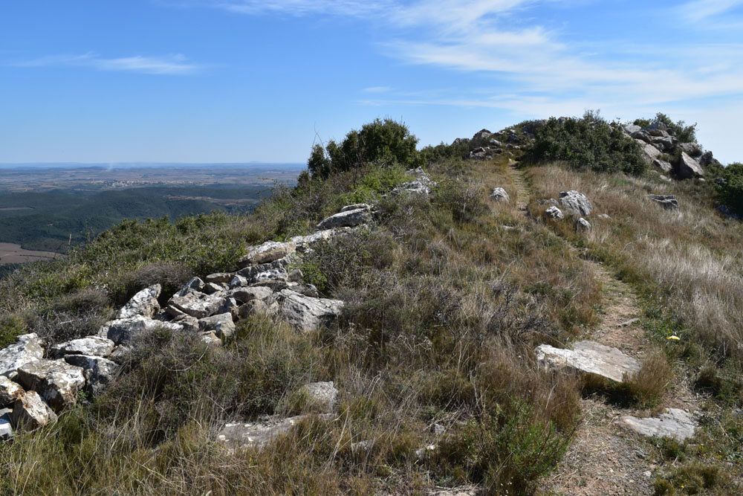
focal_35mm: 27
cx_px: 372
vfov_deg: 47.9
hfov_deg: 67.4
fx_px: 557
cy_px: 248
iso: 400
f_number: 18
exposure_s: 1/250
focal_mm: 18
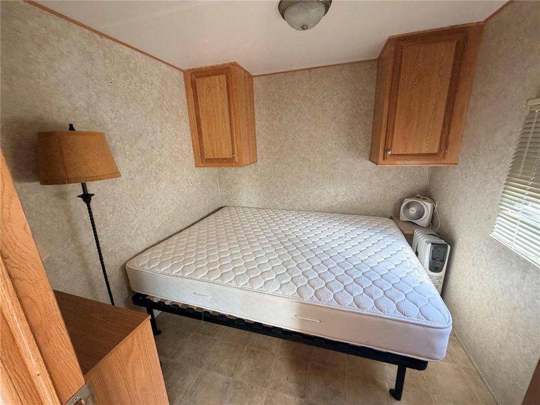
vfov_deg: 85.7
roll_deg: +3.5
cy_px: 202
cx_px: 270
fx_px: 218
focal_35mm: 14
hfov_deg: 102.1
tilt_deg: -15.9
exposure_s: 1/121
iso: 320
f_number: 2.2
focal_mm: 2.22
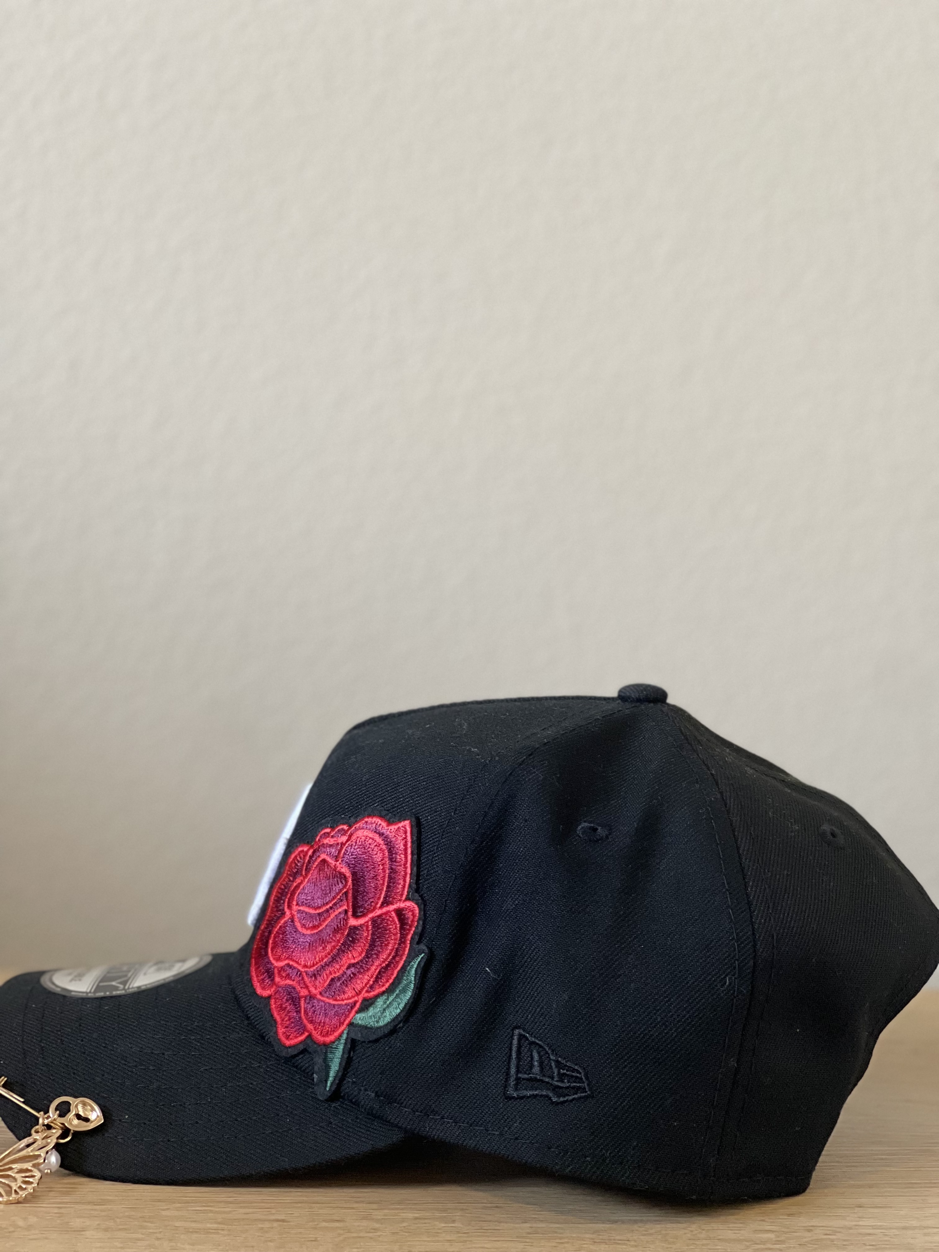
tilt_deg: -4.4
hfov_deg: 22.9
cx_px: 470
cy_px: 626
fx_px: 2315
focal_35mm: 64
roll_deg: -0.3
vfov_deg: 30.3
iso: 250
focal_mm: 7.5
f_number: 2.2
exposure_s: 1/40
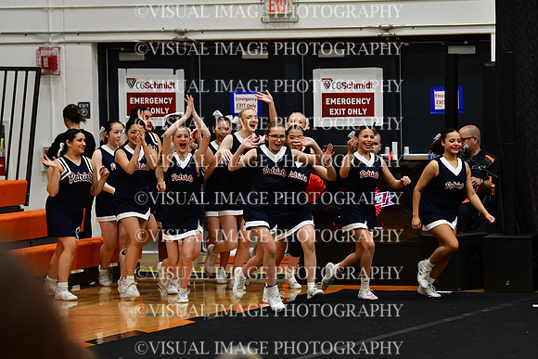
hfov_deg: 10.2
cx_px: 269
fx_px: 3019
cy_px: 180
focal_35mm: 202
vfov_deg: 6.8
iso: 4000
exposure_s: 1/500
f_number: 4
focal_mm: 135
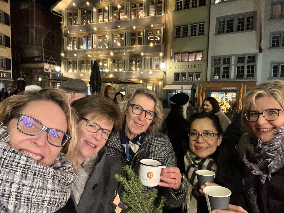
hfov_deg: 73.9
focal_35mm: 23
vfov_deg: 58.9
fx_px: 189
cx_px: 142
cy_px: 106
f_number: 2.2
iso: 640
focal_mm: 2.71
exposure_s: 1/20
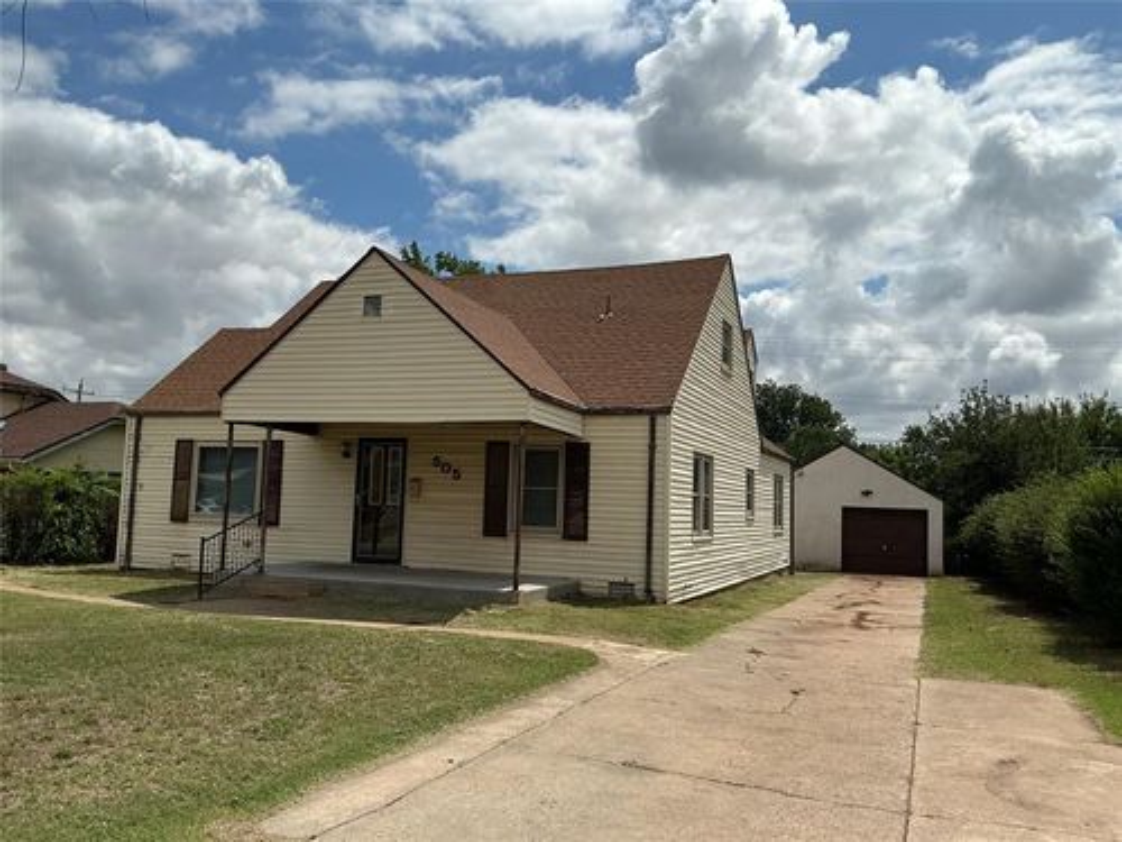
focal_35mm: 29
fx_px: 940
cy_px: 421
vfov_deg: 48.2
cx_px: 561
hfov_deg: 61.7
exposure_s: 1/4785
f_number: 1.8
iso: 25
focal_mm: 3
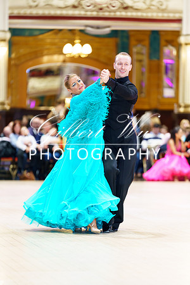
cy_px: 142
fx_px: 1583
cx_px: 95
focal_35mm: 200
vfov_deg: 10.3
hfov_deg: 6.9
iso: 1600
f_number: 2.8
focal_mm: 200
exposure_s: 1/125
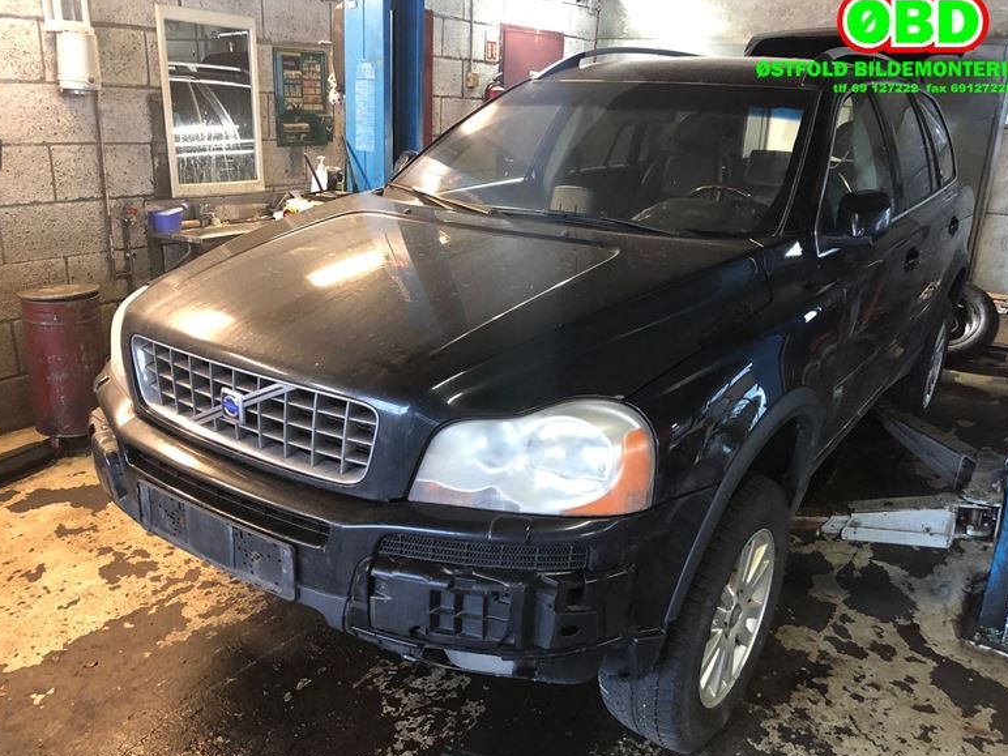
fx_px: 844
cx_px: 513
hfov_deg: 61.7
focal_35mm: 29
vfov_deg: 48.2
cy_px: 380
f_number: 1.8
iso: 100
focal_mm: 3.99
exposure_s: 1/14
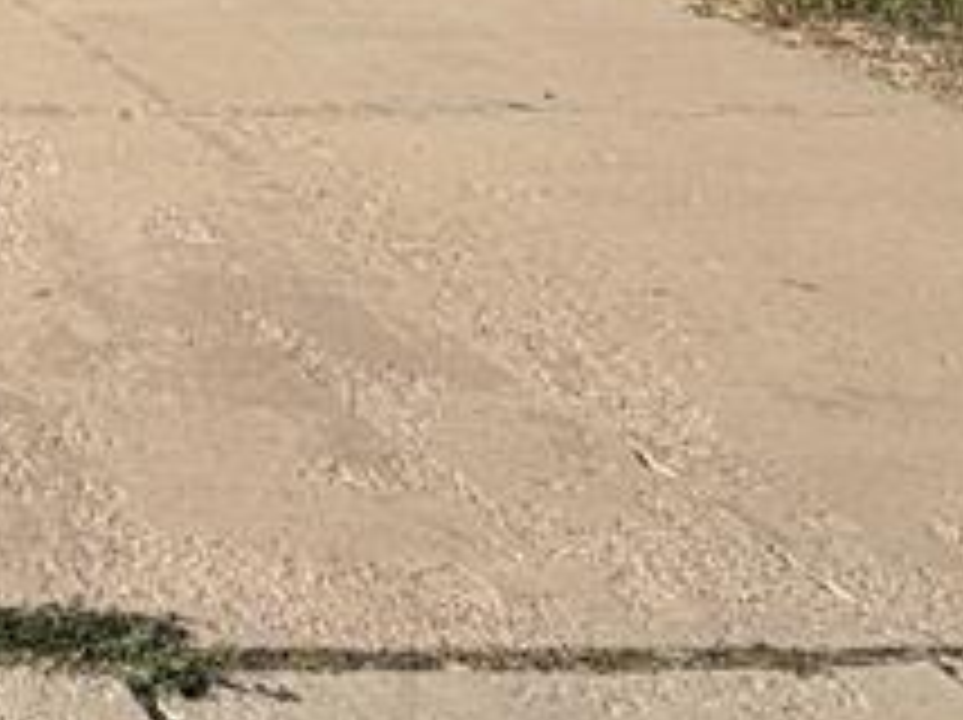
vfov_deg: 18.8
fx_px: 1862
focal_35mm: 67
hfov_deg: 22.4
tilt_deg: +4.2
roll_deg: -0.1
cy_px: -412
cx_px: -572
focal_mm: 2.22
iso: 20
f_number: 2.2
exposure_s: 1/901
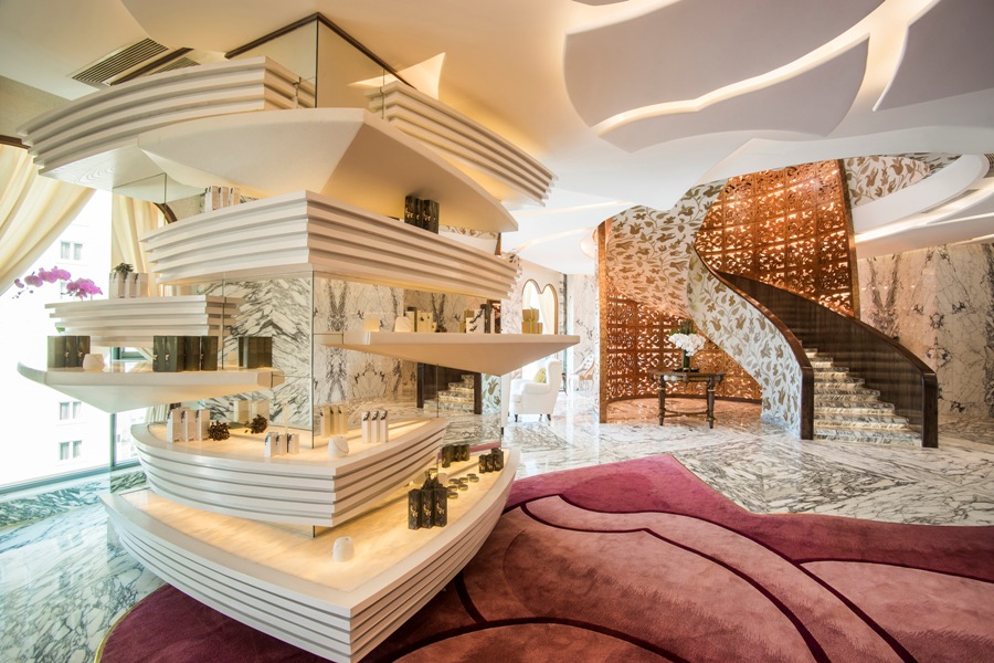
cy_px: 332
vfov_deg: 70.4
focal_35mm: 17
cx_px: 497
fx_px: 469
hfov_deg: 93.3
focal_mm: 17
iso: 100
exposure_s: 3.2
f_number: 13
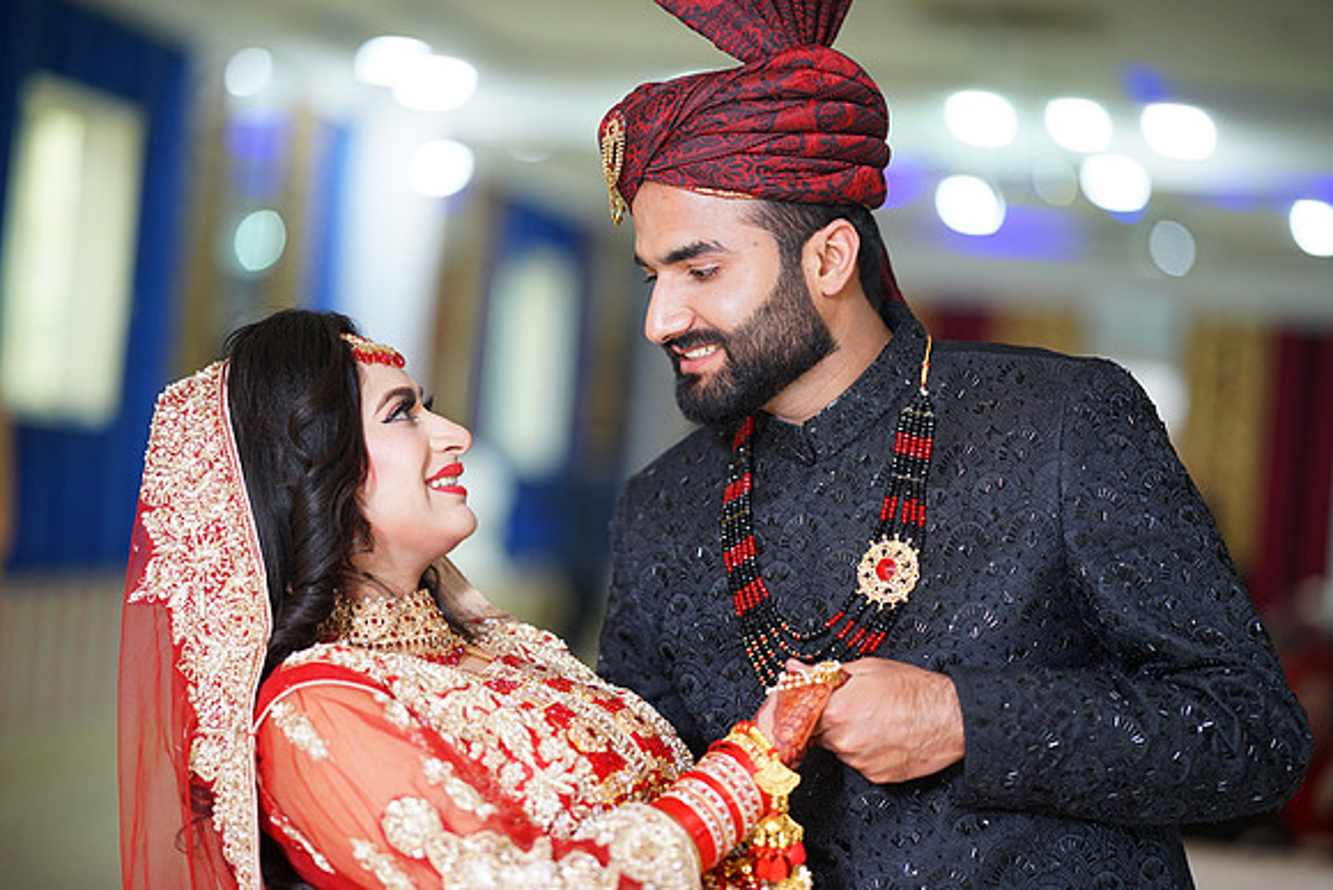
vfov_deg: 16.1
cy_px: 445
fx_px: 3148
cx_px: 666
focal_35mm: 85
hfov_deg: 23.9
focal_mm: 85
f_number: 1.4
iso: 320
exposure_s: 1/160
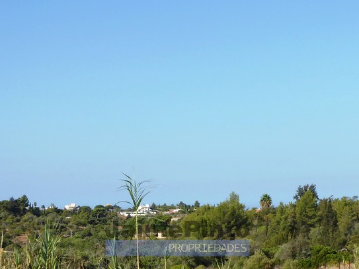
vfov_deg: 14.6
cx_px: 177
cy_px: 240
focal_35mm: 100
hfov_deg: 19.6
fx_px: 1037
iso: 80
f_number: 4.1
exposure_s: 1/640
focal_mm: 9
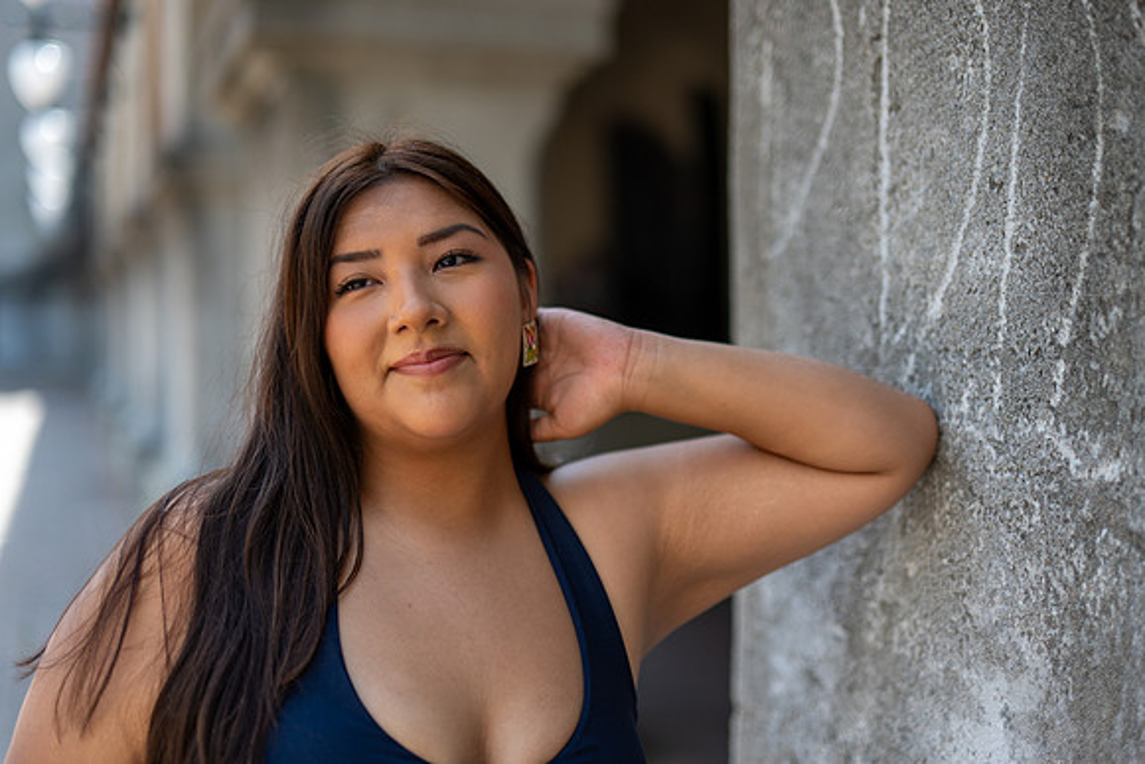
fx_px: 1591
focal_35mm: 50
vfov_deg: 27.0
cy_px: 382
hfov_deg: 39.6
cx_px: 572
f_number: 1.6
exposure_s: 1/3200
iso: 200
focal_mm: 50
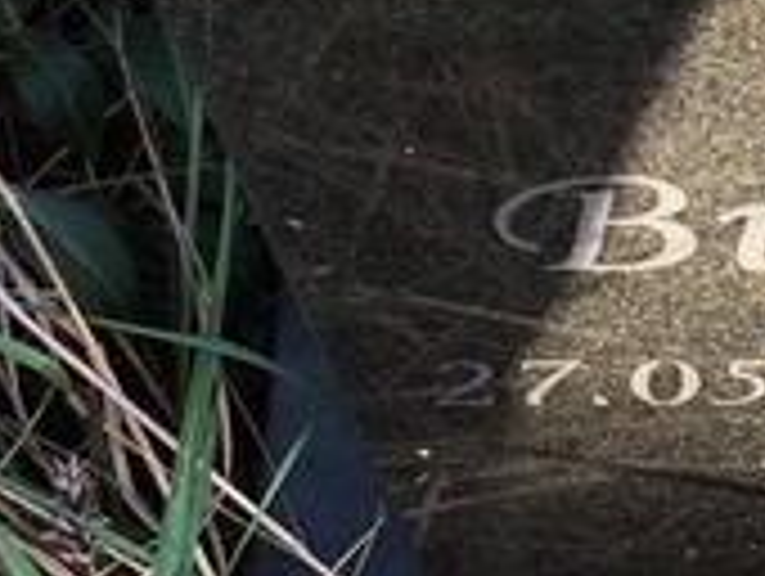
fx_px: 5201
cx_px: 1469
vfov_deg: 6.3
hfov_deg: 8.1
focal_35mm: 235
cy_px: -81
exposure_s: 1/295
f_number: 1.7
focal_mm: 4.71
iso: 50
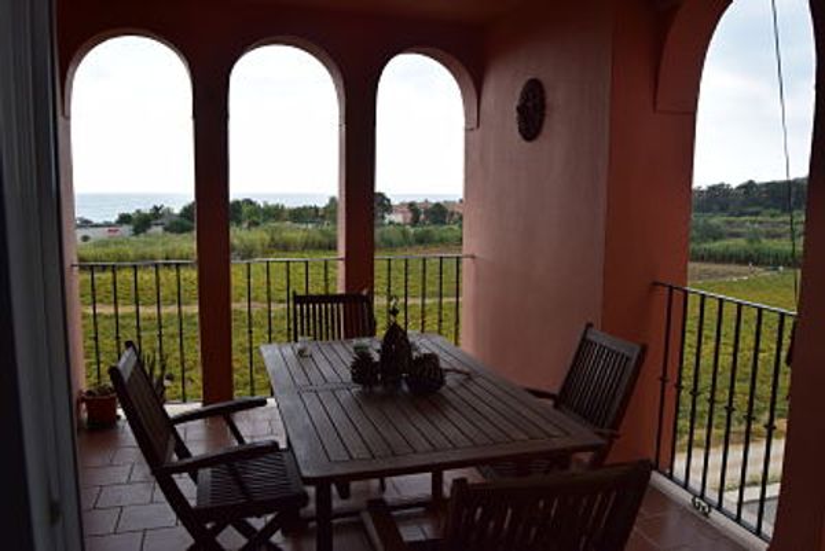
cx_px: 412
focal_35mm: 27
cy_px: 276
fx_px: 619
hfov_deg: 67.3
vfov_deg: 48.0
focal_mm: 18
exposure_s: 1/250
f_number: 10
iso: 400
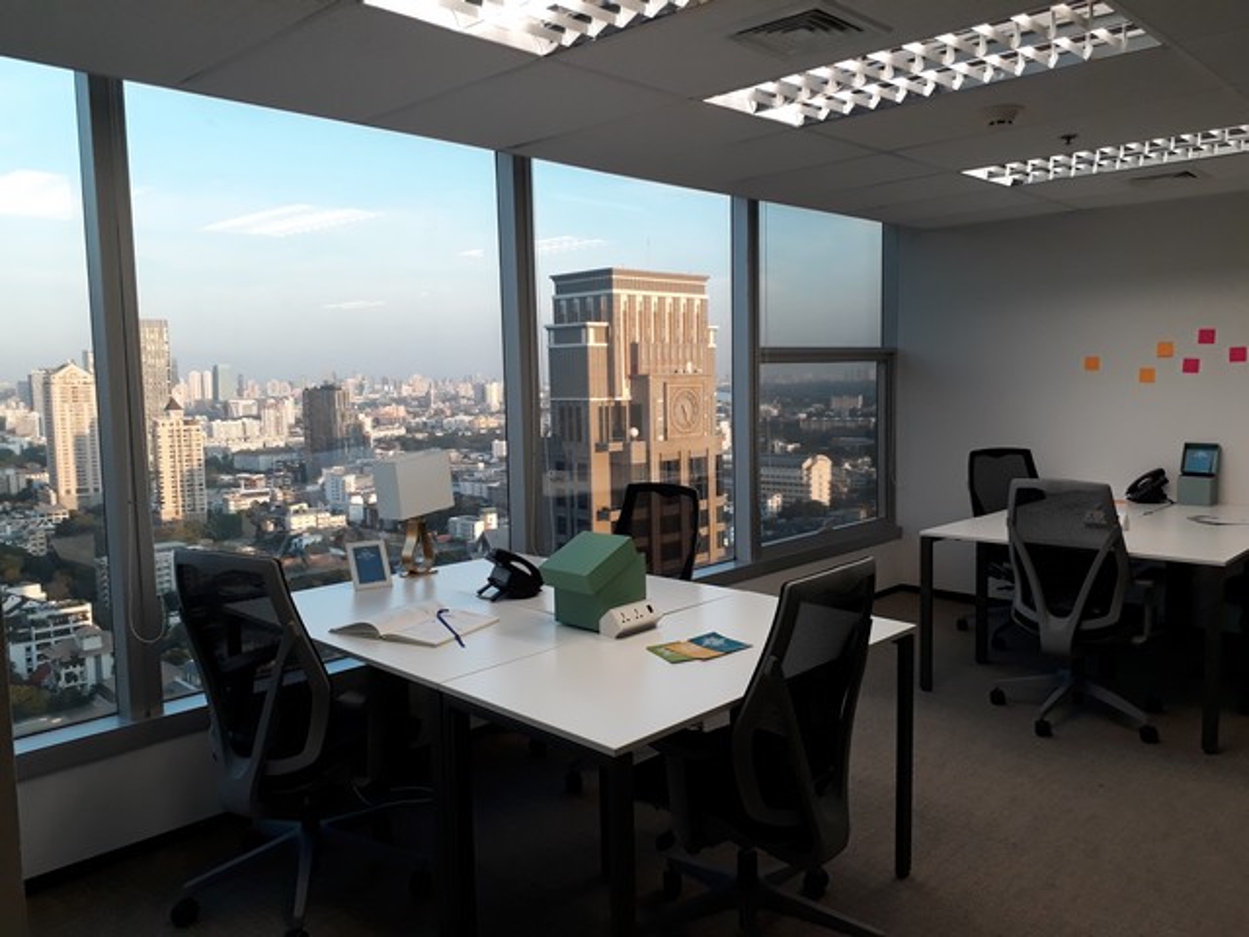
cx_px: 624
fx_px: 974
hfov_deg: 65.3
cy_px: 468
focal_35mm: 27
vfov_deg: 51.4
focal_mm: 3.6
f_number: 1.9
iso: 80
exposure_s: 1/100
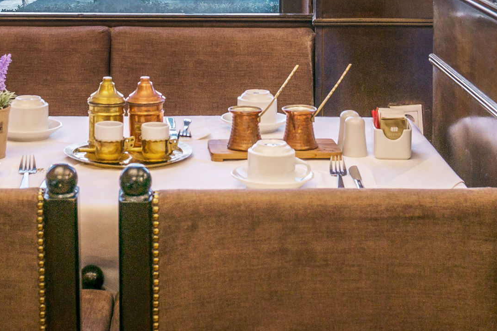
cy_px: -141
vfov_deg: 13.2
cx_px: 182
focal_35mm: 99
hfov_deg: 20.6
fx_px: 1367
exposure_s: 1/6
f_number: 7.1
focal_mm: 29
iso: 100
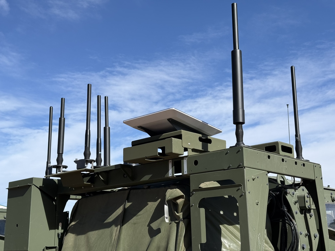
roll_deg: +1.5
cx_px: 168
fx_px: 465
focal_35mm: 48
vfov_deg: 30.3
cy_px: 126
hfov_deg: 39.7
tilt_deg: +10.9
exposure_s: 1/4878
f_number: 1.78
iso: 64
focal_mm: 6.76
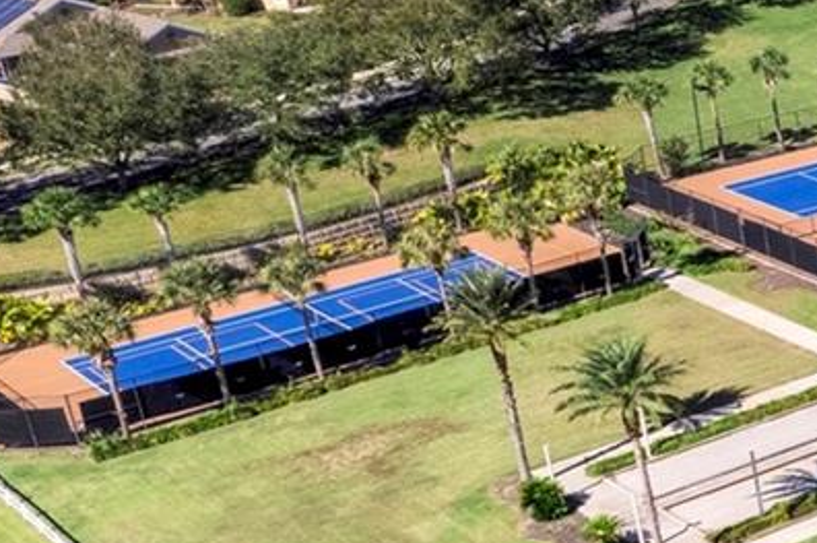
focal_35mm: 89
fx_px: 2017
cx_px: 1591
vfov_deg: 15.3
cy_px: 352
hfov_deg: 17.3
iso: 110
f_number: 2.8
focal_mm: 8.38
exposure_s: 1/90
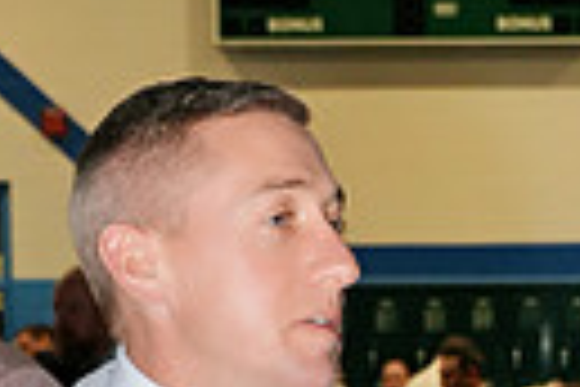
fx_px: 3866
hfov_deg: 8.6
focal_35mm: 240
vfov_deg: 5.5
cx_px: 333
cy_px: 900
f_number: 5.6
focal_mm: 46
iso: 2000
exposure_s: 1/200
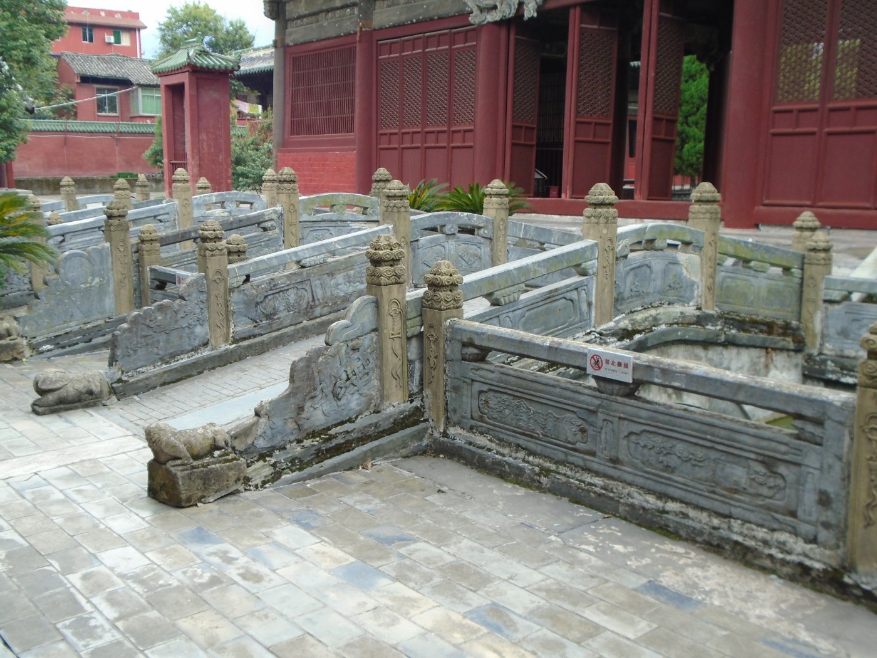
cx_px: 438
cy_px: 329
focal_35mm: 36
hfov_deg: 51.4
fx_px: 912
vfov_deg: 39.7
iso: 100
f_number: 3.8
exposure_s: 1/125
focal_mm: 6.4
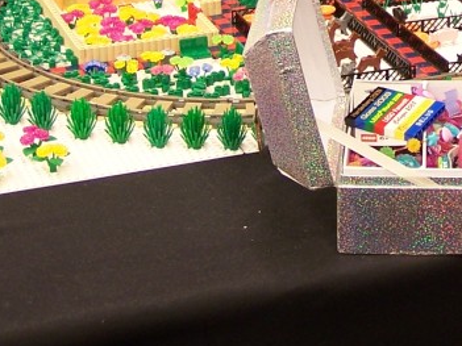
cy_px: -88
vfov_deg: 10.4
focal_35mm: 140
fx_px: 1868
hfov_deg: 13.9
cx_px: 441
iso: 80
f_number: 3
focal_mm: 8
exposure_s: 1/2
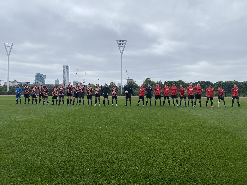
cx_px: 124
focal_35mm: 26
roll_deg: -0.6
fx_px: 186
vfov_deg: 53.1
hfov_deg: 67.3
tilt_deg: -0.5
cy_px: 92
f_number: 1.8
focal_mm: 4.25
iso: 32
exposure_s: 1/2183
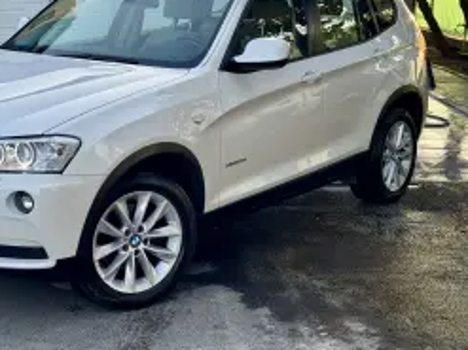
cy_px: 114
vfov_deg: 20.9
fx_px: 946
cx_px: 131
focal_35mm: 70
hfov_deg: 27.5
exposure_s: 1/442
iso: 64
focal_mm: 6.76
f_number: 1.78
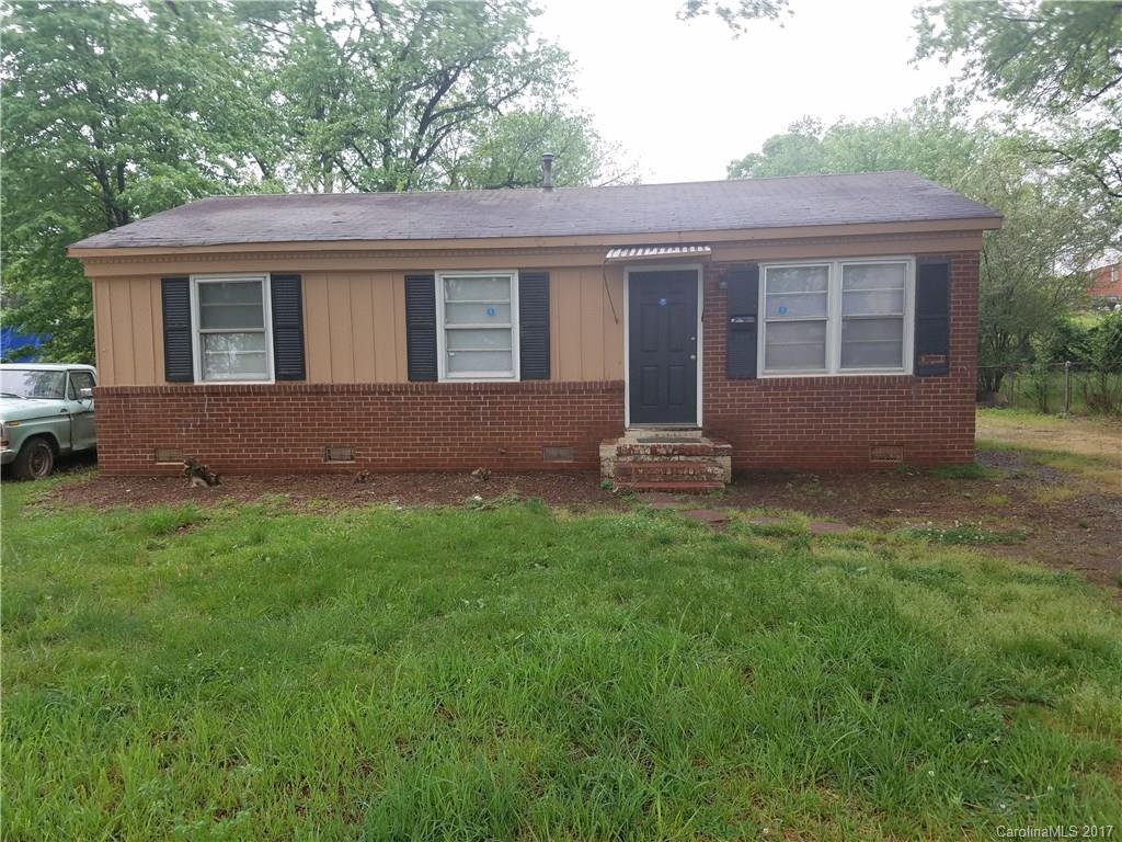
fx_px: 843
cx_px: 561
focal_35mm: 26
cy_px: 421
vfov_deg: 53.1
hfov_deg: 67.3
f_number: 1.7
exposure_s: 1/326
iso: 50
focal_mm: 4.2
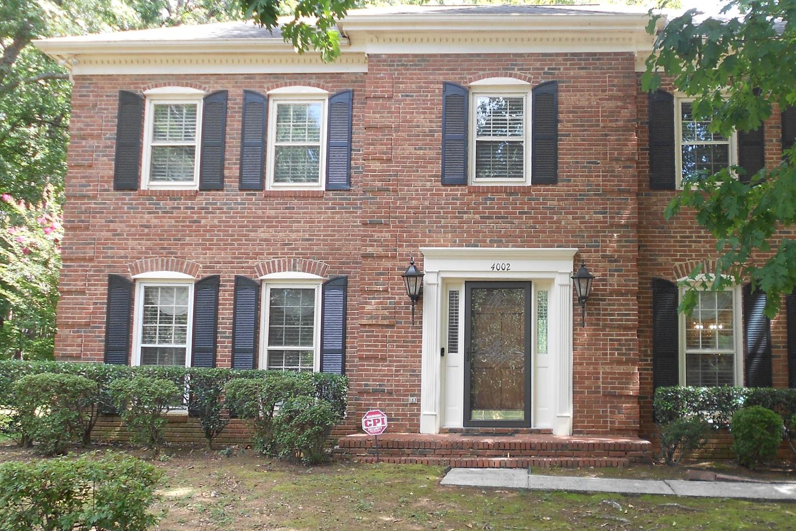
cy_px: 290
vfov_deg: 36.9
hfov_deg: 52.6
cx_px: 496
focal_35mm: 36
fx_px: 796
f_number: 3.2
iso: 80
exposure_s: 1/50
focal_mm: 4.6
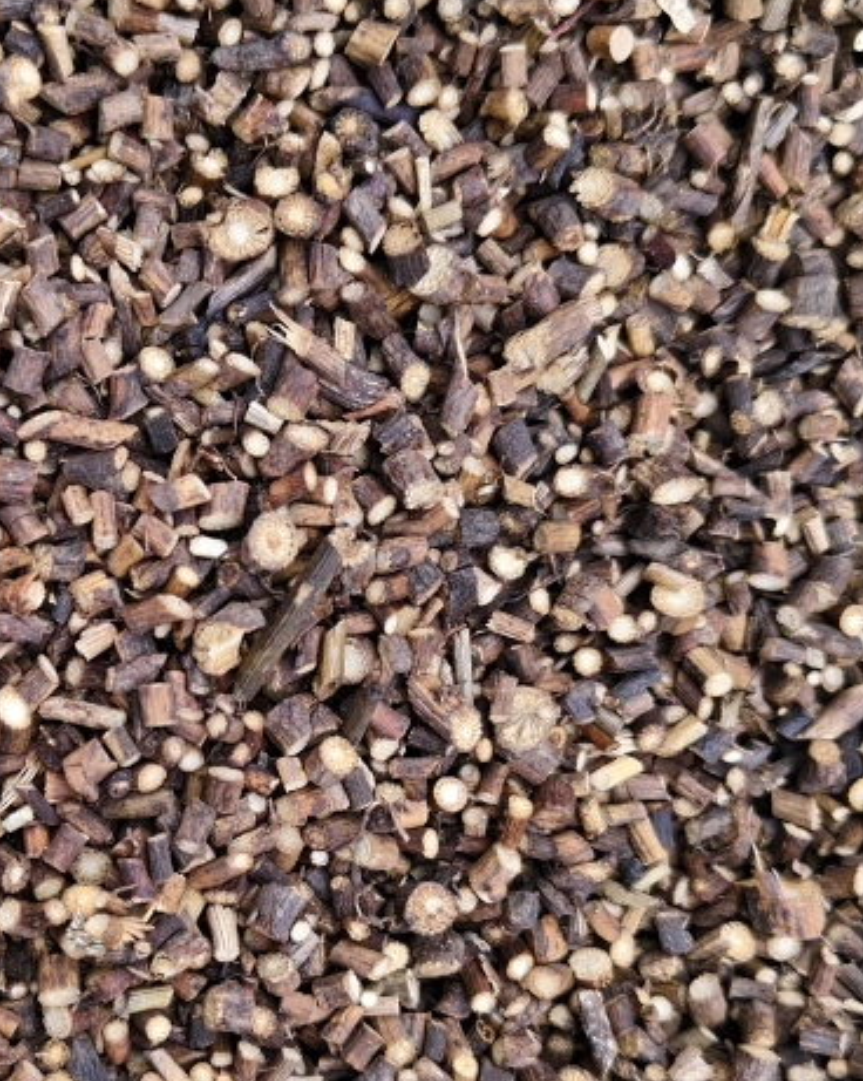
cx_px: 162
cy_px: 625
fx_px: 1662
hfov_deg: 28.4
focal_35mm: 52
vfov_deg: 35.9
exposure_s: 1/587
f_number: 1.88
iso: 71
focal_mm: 5.56
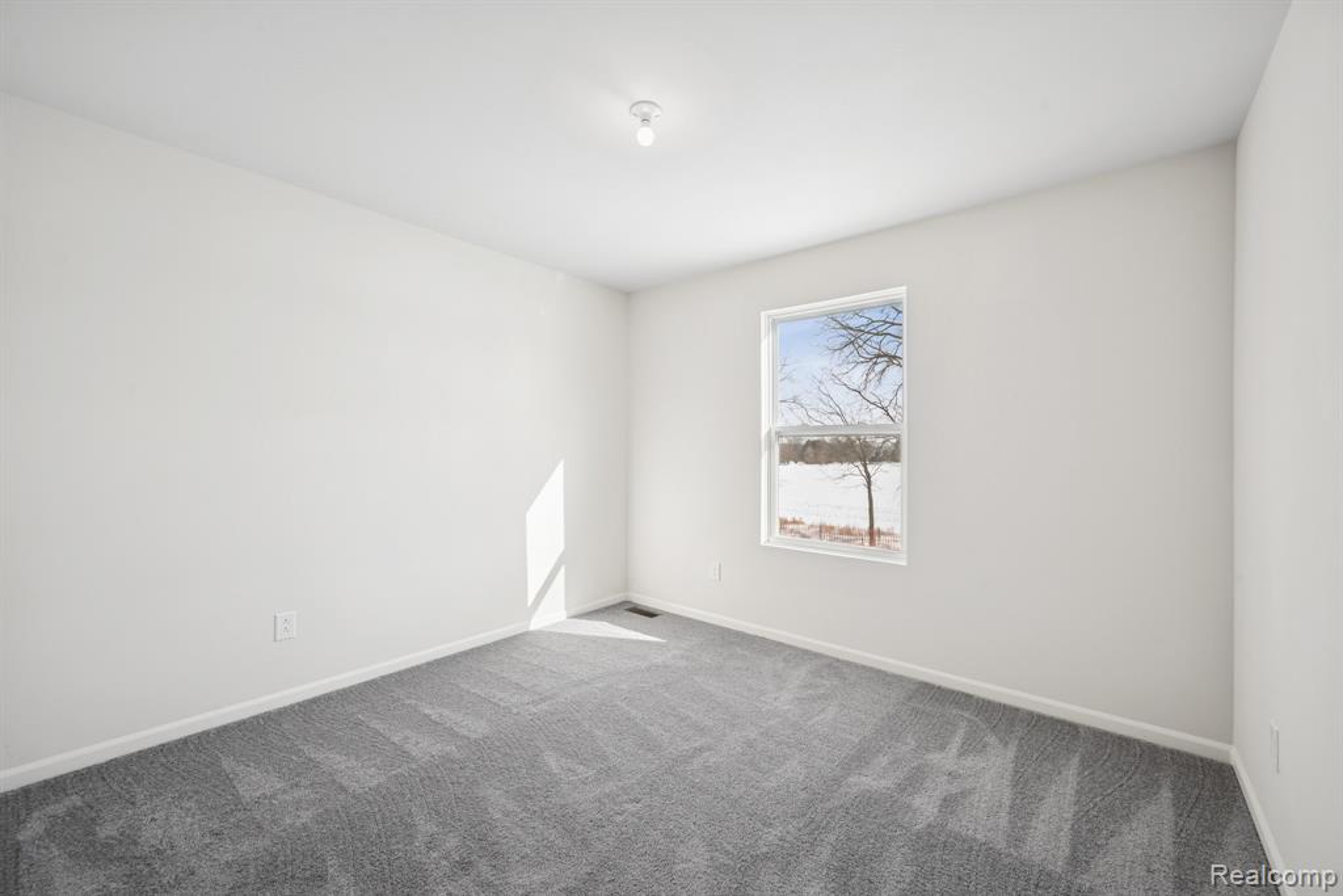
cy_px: 448
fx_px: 522
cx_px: 672
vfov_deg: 81.2
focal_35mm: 14
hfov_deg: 104.2
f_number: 9
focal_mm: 14
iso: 64
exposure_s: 1/3.33
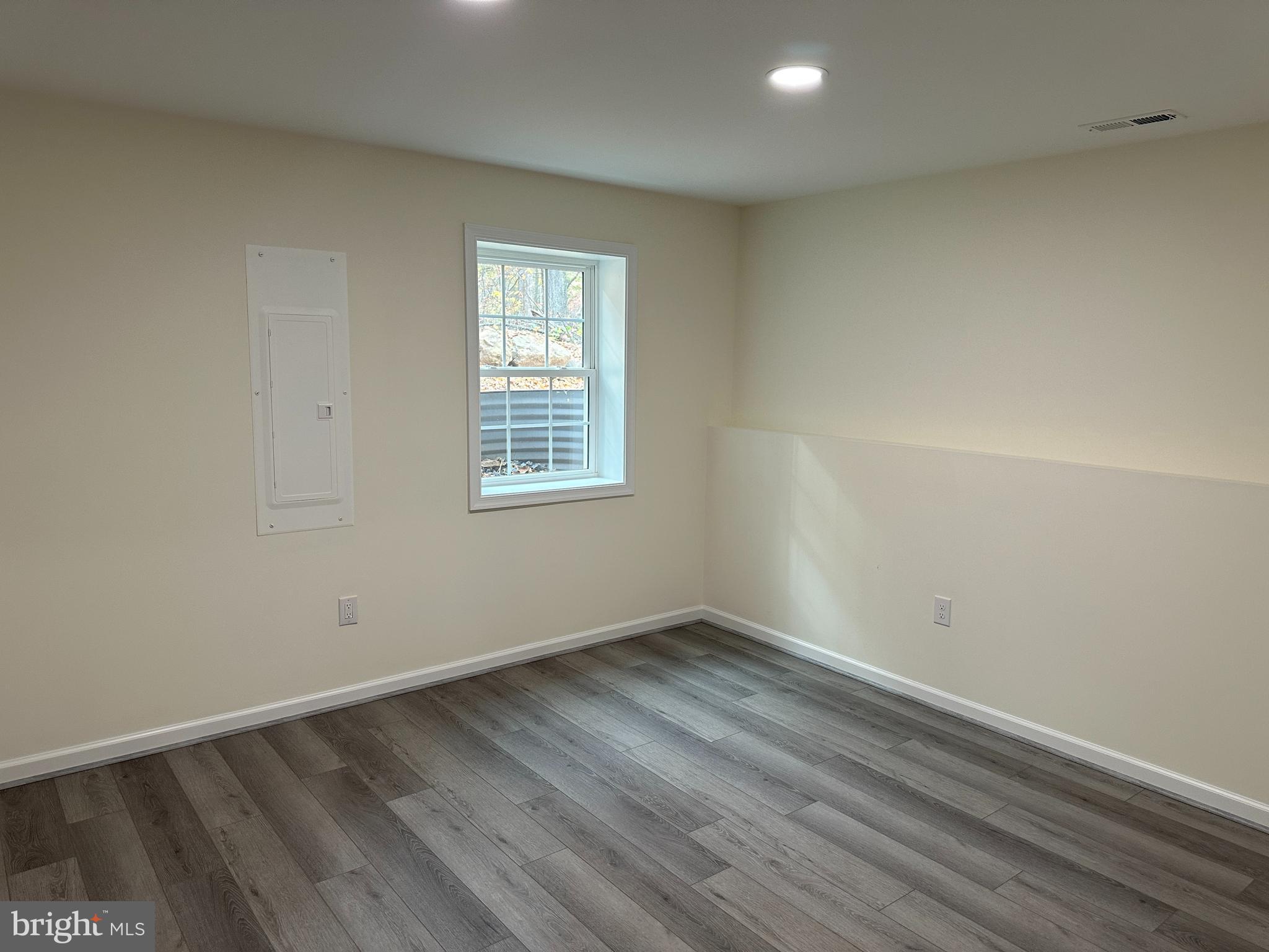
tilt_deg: -6.3
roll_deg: -1.5
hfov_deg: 71.6
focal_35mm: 24
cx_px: 634
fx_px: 880
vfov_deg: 56.8
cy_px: 476
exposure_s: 1/120
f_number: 1.78
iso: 200
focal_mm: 6.86
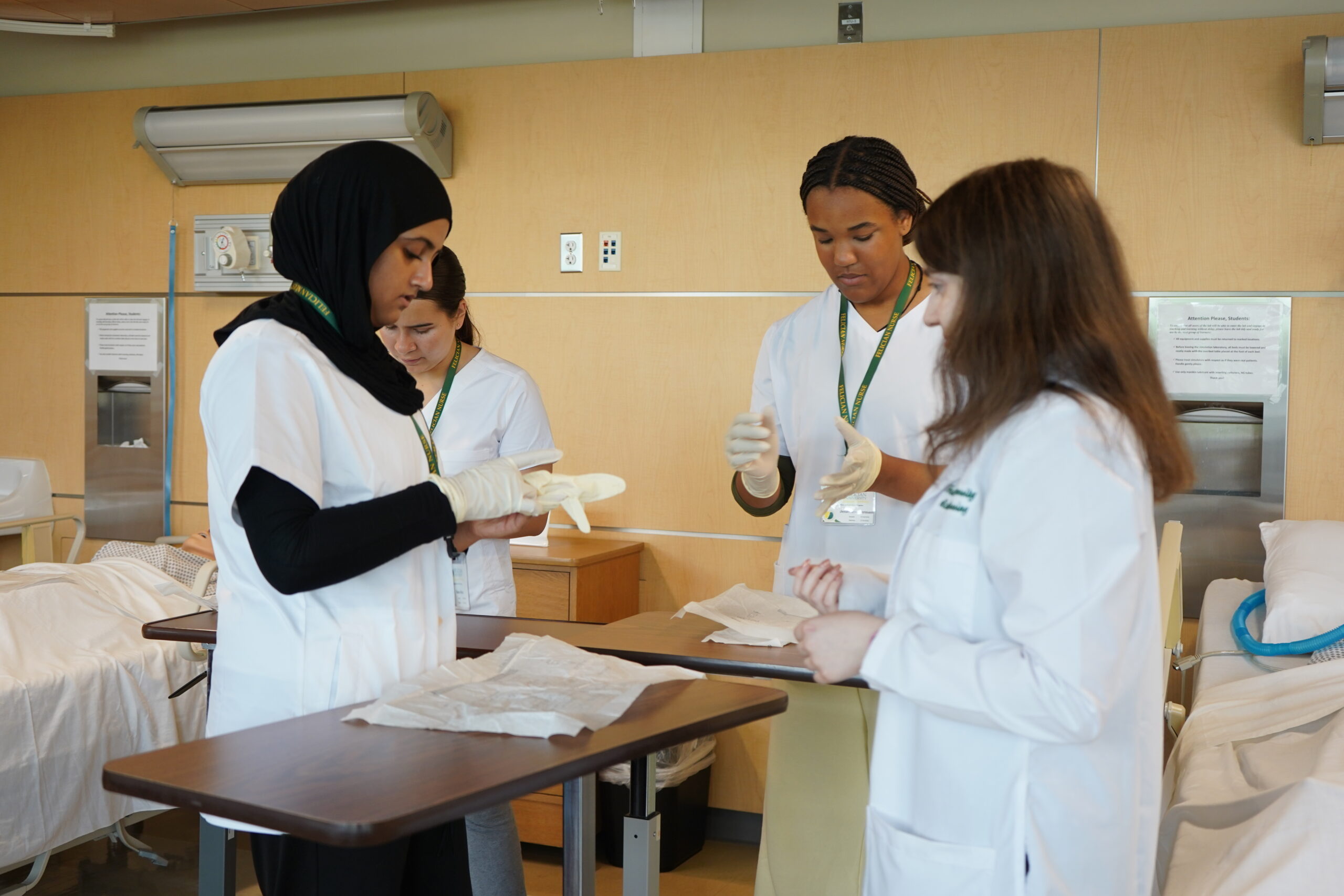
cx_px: 672
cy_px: 448
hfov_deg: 48.5
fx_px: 1493
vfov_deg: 33.4
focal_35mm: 40
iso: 640
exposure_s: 1/125
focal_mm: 40
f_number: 4
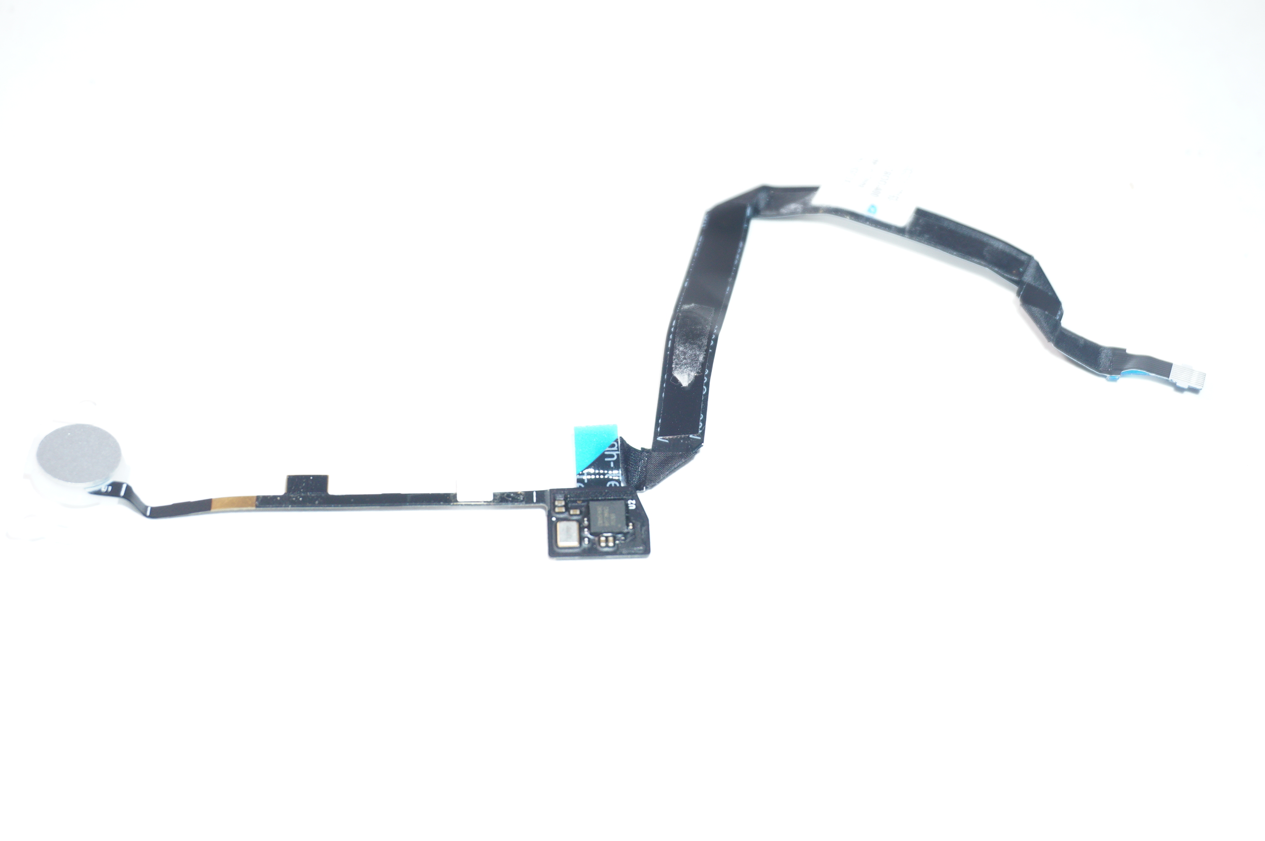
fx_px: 1948
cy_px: 420
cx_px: 632
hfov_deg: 36.0
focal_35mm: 56
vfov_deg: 24.4
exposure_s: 1/160
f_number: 5.6
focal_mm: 37
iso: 640
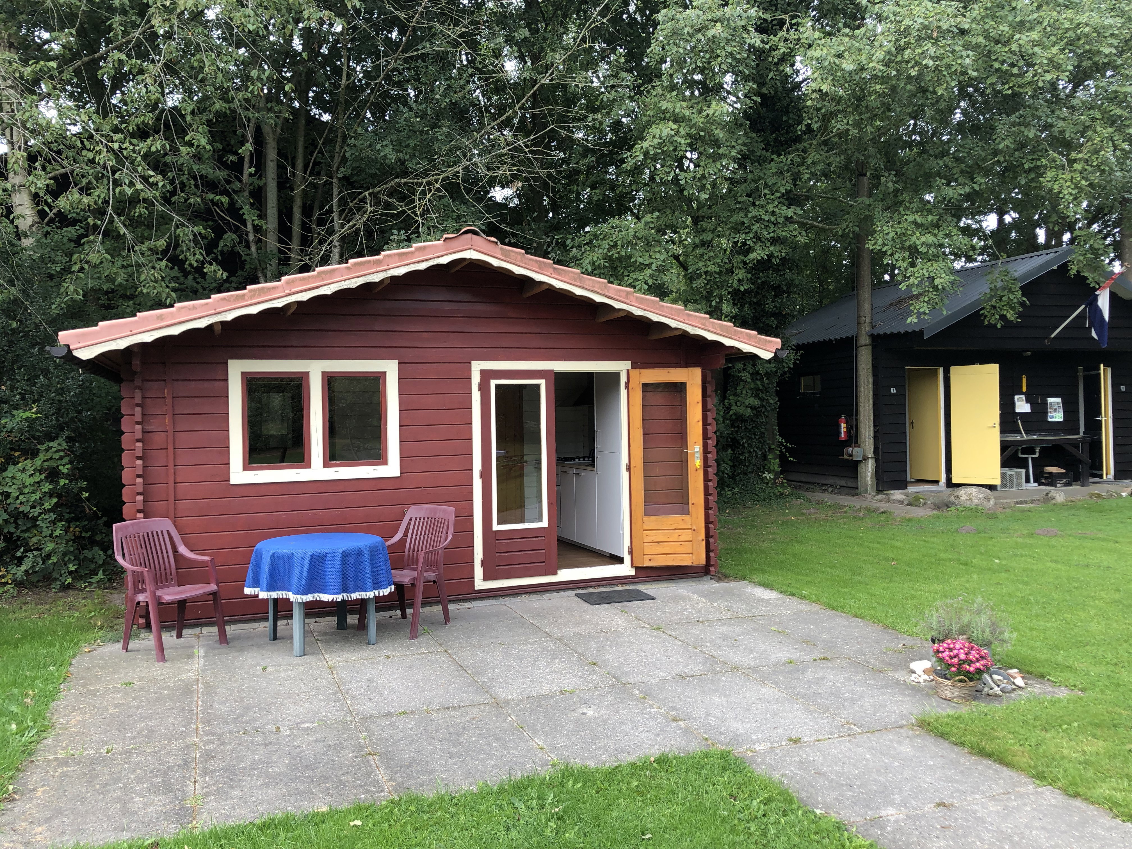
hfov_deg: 63.4
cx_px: 566
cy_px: 424
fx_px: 916
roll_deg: +0.9
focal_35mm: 28
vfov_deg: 49.7
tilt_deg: -0.5
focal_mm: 3.99
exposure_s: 1/247
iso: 20
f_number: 1.8
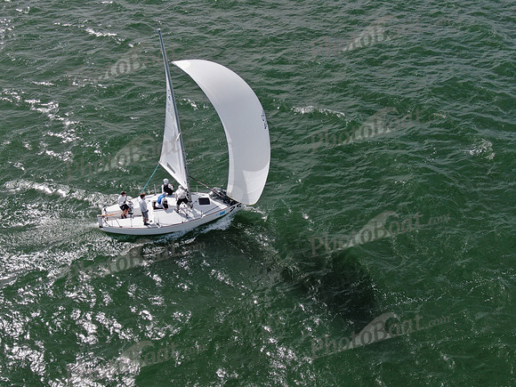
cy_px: 194
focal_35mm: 48
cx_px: 258
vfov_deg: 30.3
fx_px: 716
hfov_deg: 39.7
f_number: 3.8
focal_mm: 8.6
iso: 100
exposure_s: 1/800
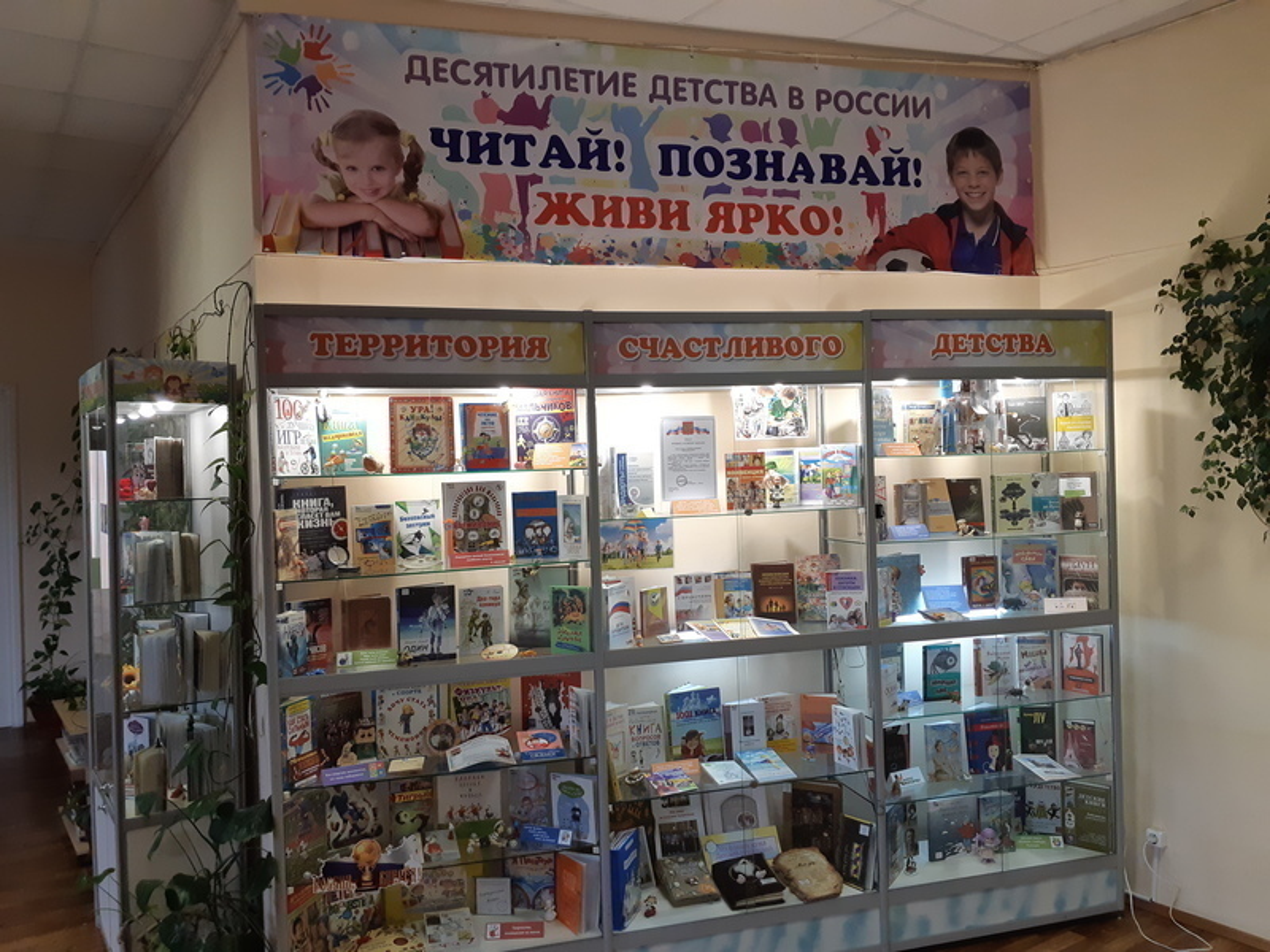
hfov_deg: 67.3
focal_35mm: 26
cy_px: 476
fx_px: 954
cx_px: 635
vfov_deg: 53.1
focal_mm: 3.93
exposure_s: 1/50
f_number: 1.7
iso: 100
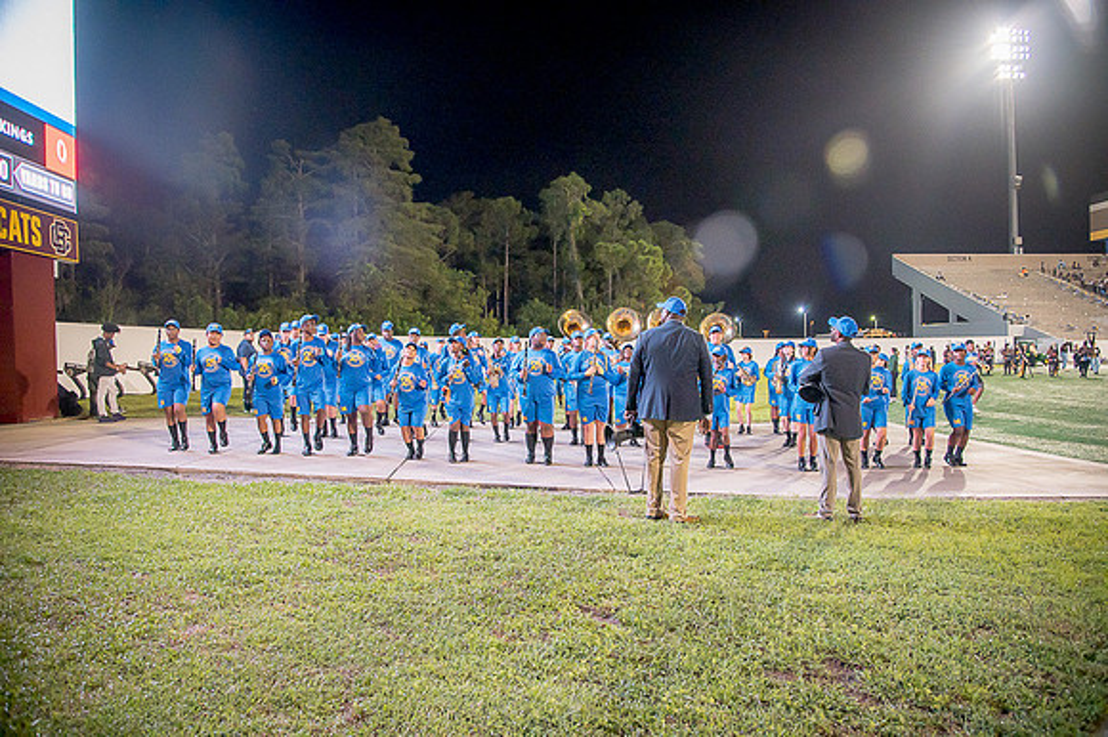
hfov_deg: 73.8
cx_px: 554
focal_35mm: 24
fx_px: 738
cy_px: 368
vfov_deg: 53.1
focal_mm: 24
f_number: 4
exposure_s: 1/200
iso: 2000
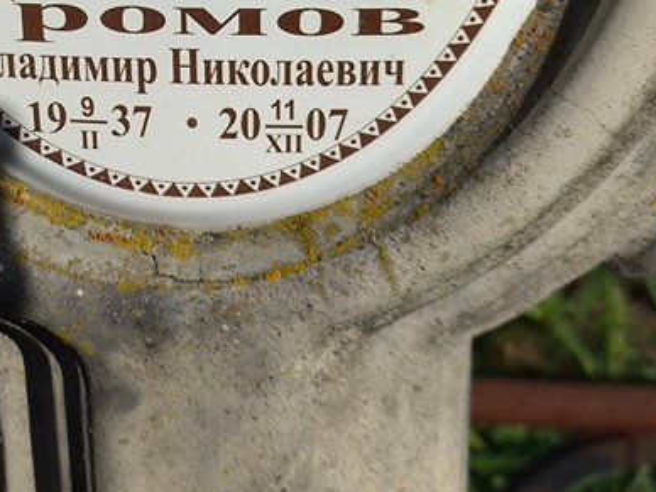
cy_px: 88
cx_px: 104
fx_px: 1952
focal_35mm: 103
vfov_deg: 14.3
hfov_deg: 18.8
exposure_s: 1/3243
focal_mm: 4.71
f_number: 1.7
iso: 50
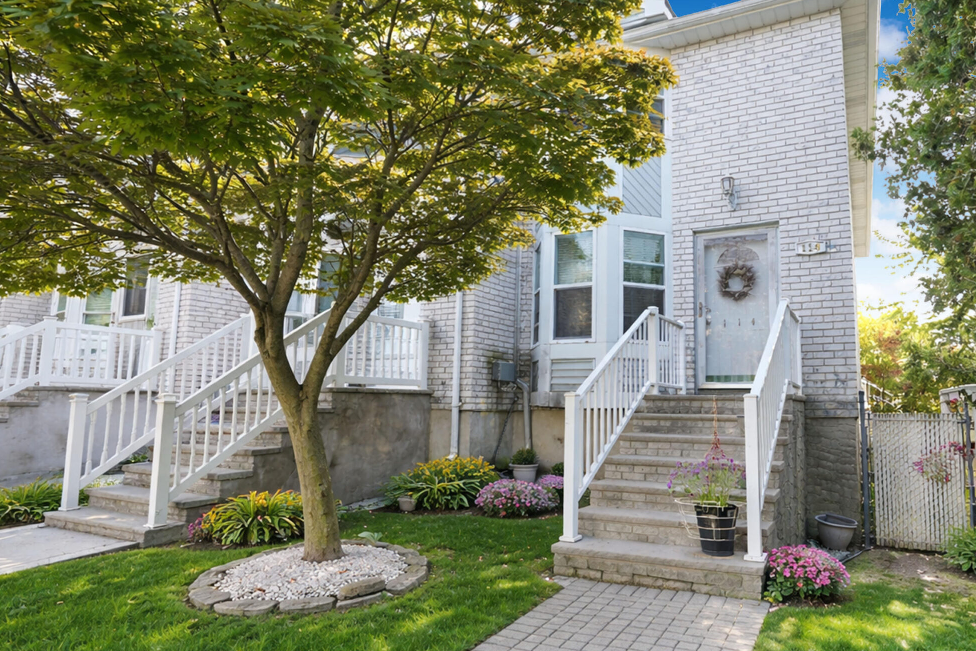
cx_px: 589
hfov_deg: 80.2
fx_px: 569
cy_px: 369
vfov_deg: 59.3
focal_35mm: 21
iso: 160
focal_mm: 16
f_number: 4
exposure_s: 1/60
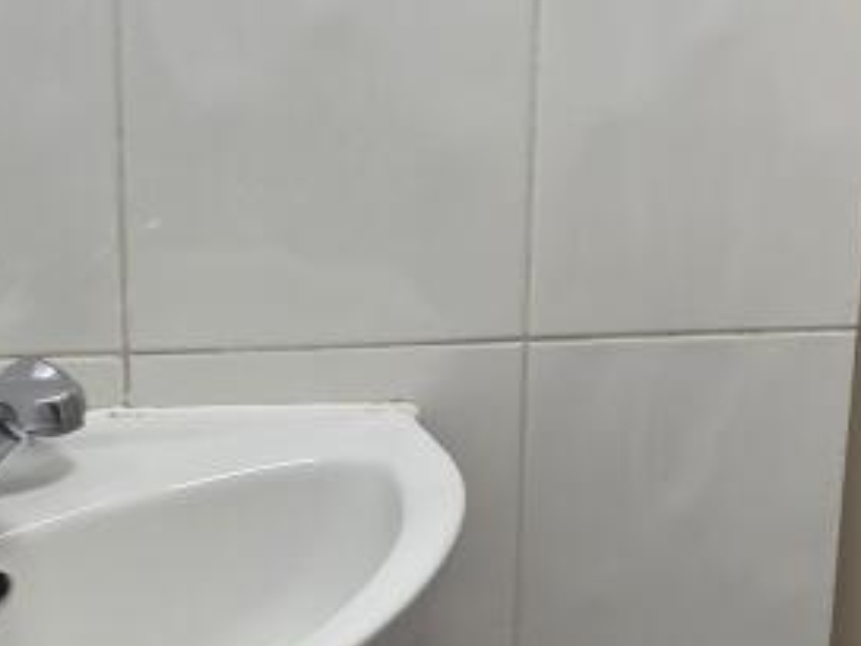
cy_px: 127
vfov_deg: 29.0
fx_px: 1219
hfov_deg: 33.8
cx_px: 946
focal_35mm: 49
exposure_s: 1/50
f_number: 2.2
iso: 160
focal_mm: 2.2
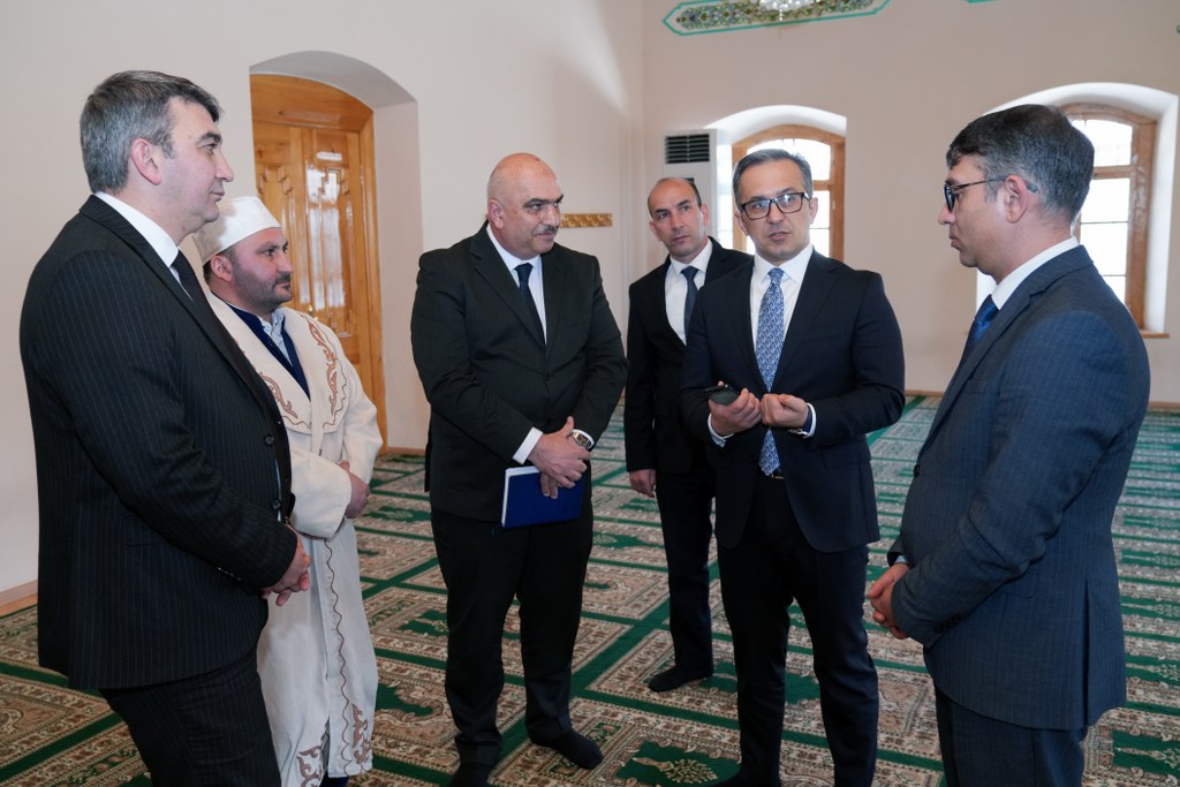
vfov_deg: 41.1
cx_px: 590
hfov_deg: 58.7
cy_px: 394
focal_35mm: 32
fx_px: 1049
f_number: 4
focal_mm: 32
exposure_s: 1/200
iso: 1000
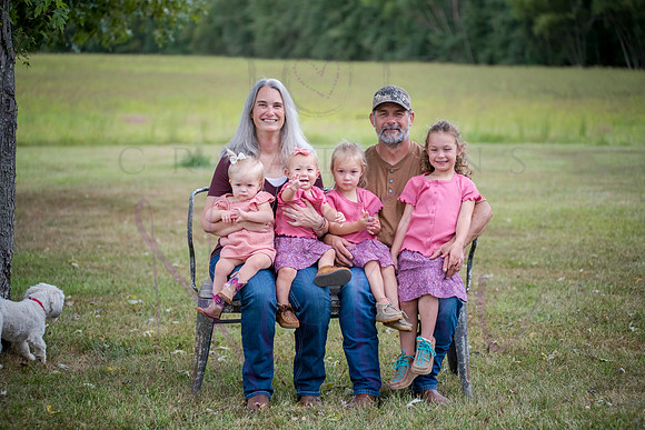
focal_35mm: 80
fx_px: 1434
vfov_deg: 17.1
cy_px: 215
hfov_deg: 25.4
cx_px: 322
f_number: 2.8
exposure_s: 1/640
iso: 400
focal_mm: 80
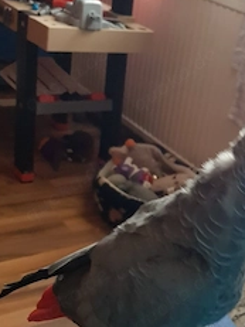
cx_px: 205
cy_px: 205
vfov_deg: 41.8
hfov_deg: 31.1
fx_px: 425
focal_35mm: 45
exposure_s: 1/10
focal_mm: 4.2
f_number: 1.7
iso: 500
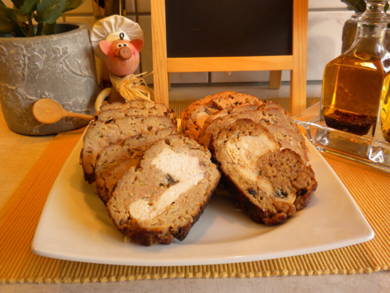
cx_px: 195
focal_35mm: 37
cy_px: 146
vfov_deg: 38.7
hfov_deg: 50.1
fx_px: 417
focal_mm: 6.6
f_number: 3.5
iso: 65
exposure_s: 1/56.4
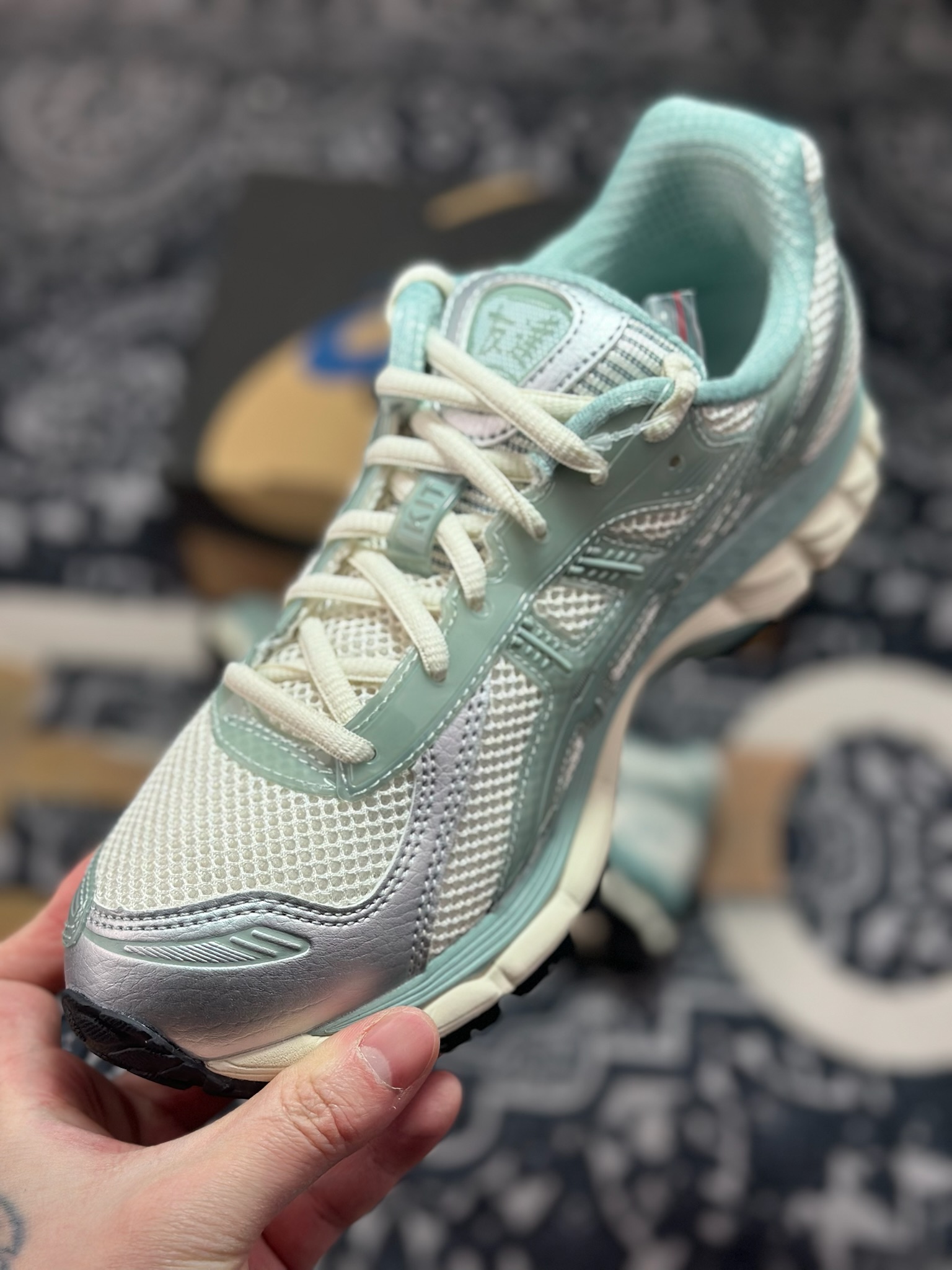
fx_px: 1760
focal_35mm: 48
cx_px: 476
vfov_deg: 39.7
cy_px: 635
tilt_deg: -57.1
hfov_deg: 30.3
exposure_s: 1/1133
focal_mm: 6.86
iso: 80
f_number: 1.78
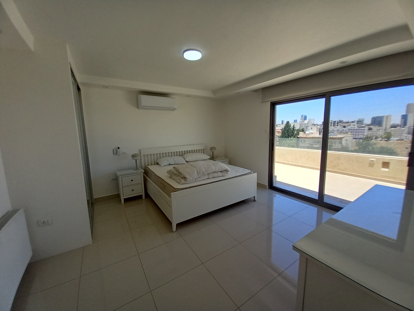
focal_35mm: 13
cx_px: 207
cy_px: 156
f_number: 2.2
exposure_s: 1/370
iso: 40
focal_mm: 1.13
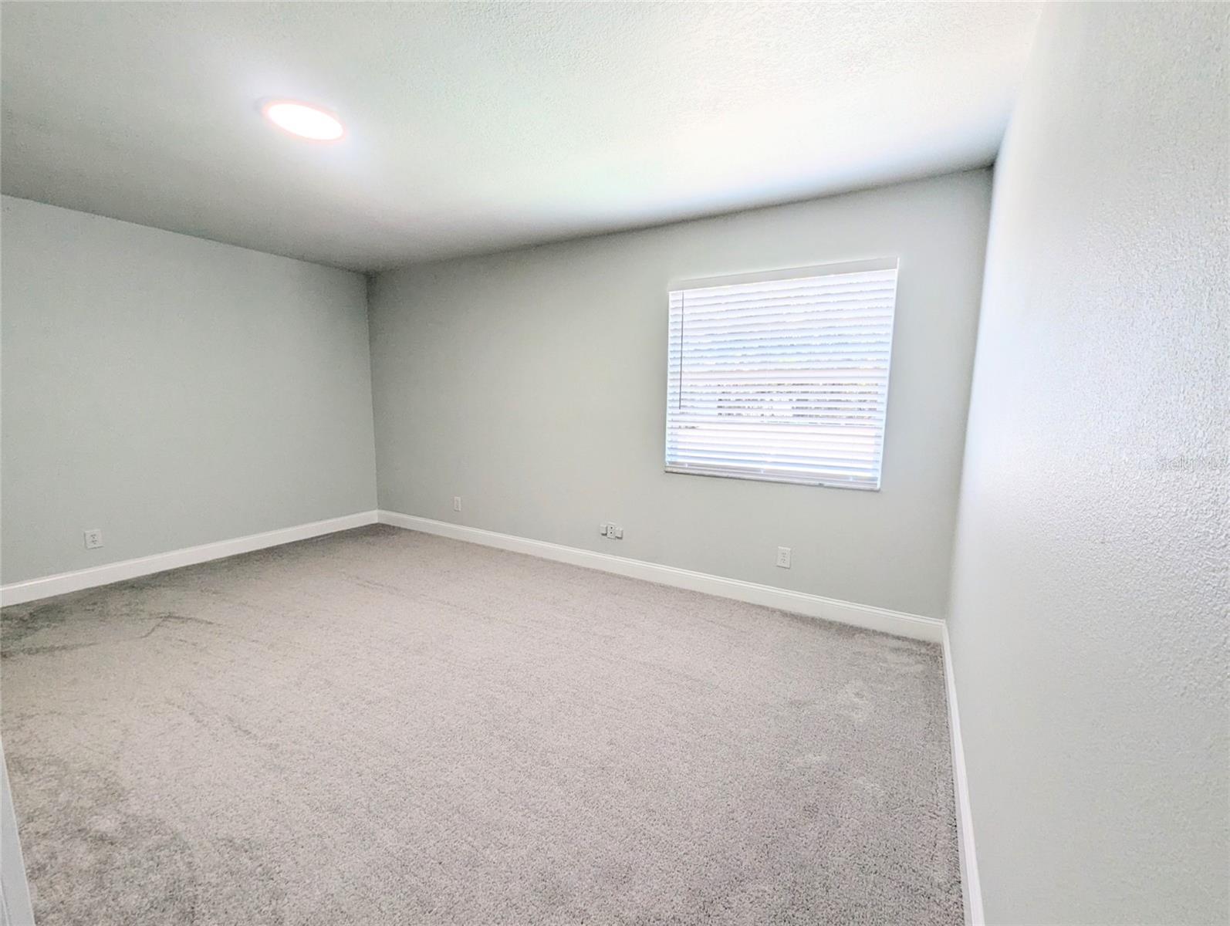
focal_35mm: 13
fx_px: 463
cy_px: 463
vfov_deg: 90.1
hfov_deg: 106.1
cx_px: 615
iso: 48
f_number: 2.2
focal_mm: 1.95
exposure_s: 1/128
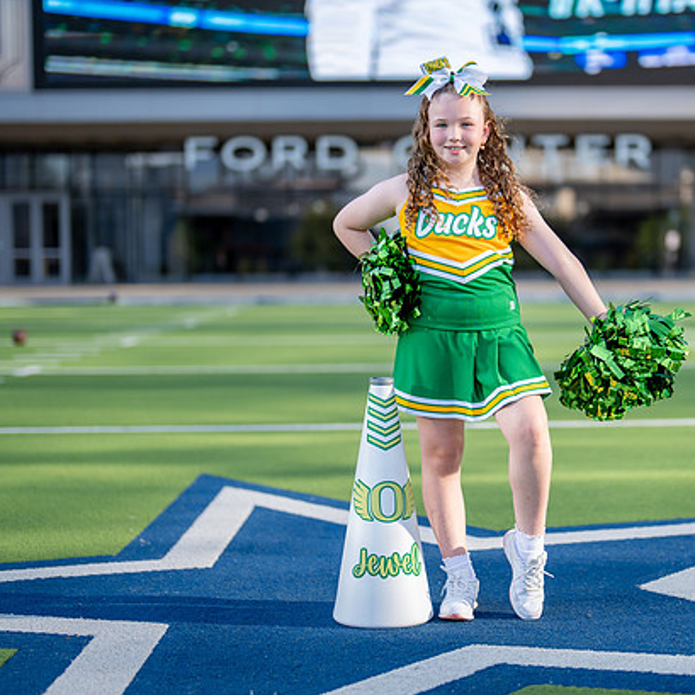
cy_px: 349
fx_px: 1749
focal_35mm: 77
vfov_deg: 22.5
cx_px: 484
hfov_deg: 22.3
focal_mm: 50
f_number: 1.2
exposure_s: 1/3200
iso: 100
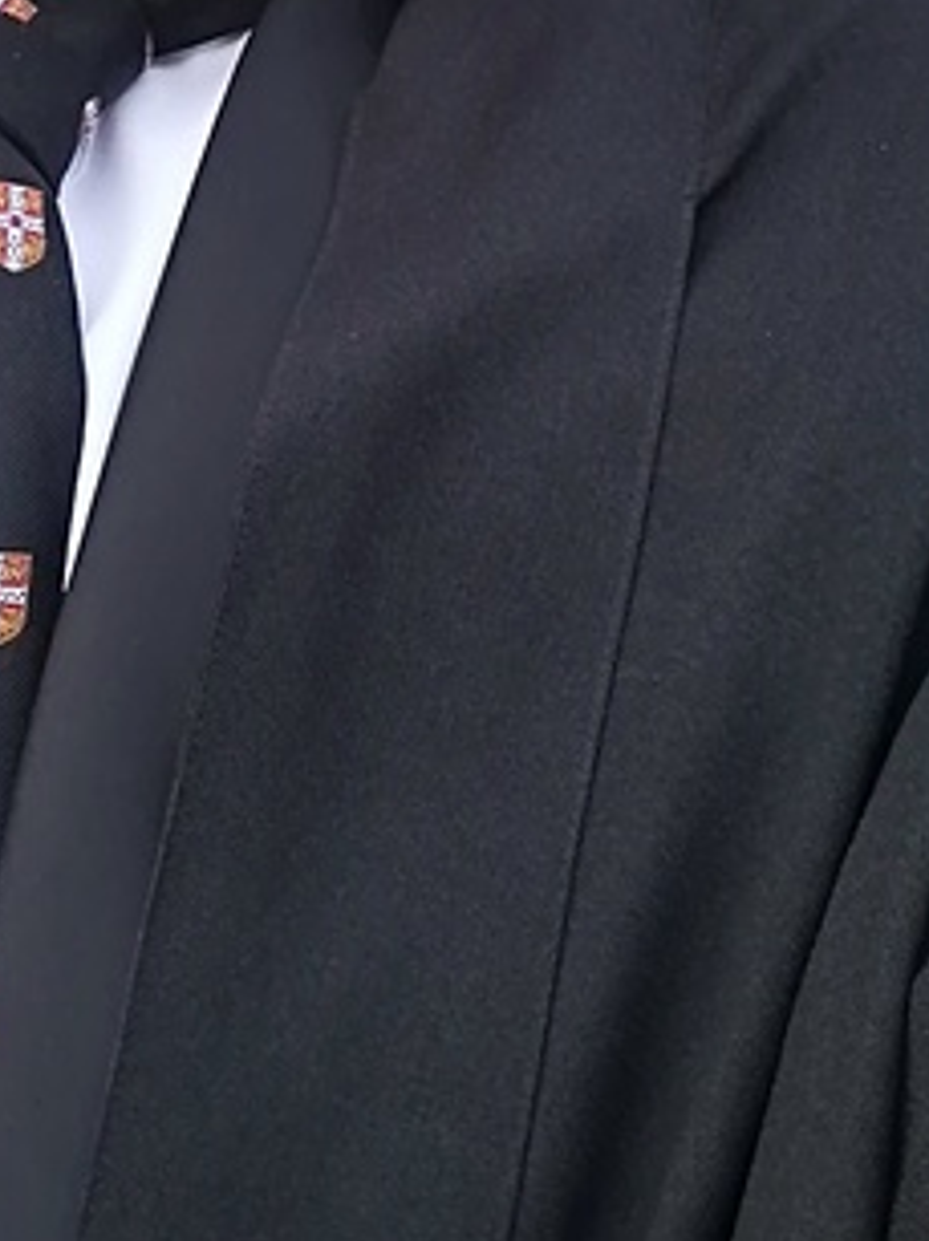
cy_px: -166
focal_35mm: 68
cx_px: 122
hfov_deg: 21.2
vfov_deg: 26.1
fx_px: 2437
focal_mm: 3.6
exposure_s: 1/50
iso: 80
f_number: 2
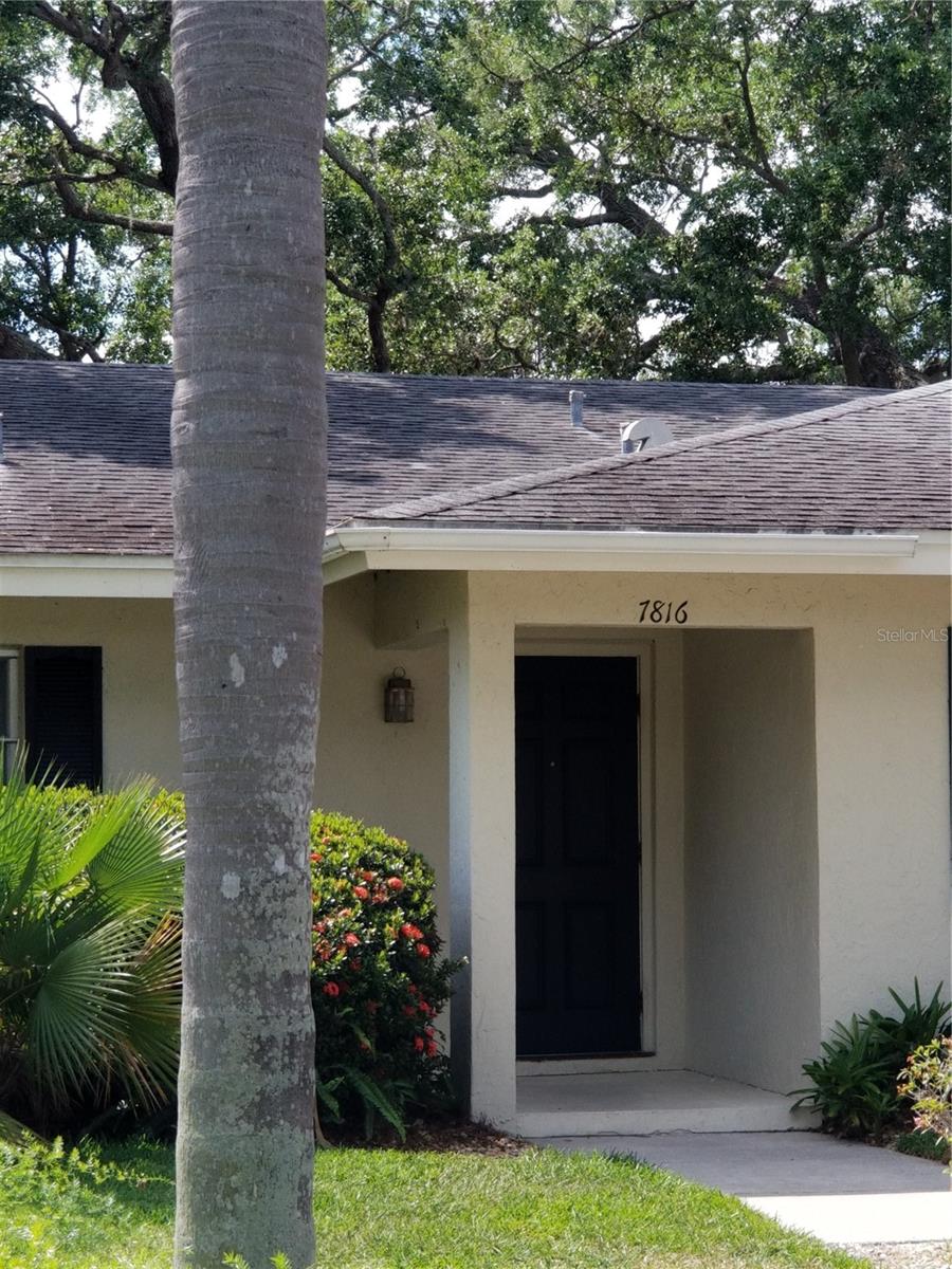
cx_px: 476
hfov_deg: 28.0
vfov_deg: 36.8
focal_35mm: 52
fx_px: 1907
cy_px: 634
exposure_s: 1/456
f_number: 2.4
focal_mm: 6
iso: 25
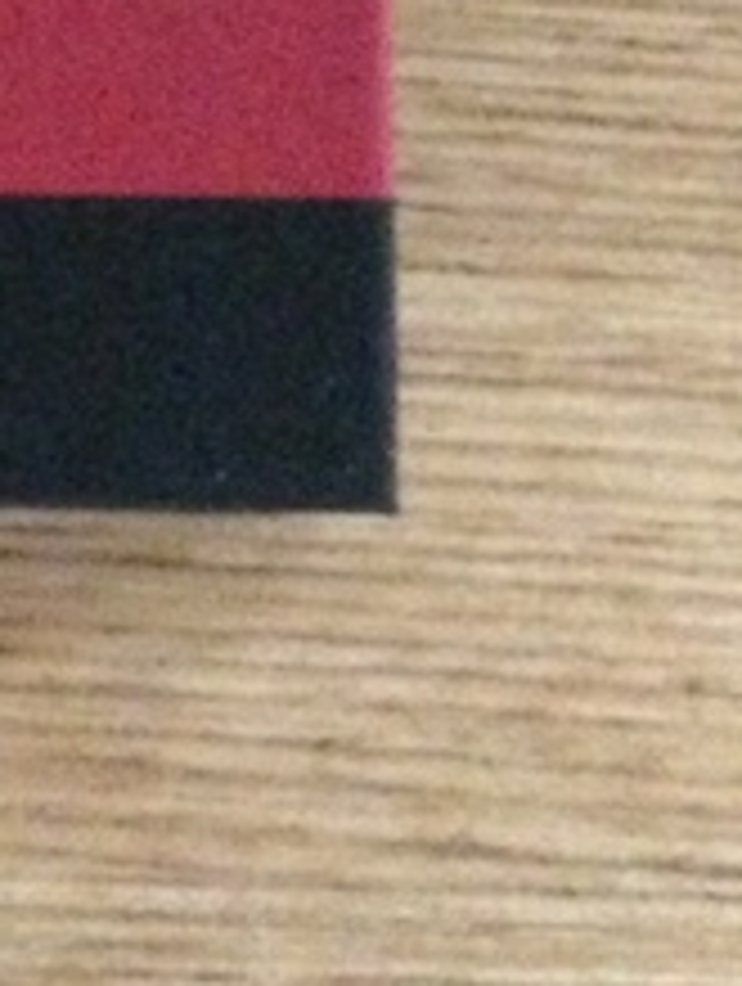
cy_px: -630
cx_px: -868
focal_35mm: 140
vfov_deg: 13.1
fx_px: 3990
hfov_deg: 9.7
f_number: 2.2
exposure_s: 1/15
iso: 1250
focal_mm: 4.12
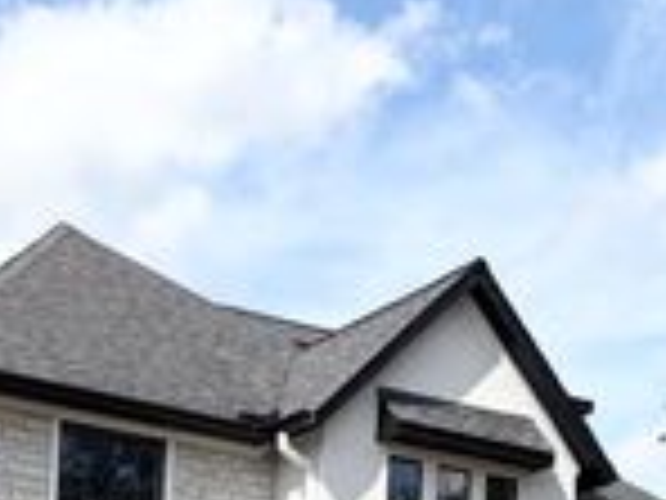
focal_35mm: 88
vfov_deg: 15.6
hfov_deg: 22.1
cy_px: 723
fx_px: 1693
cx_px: 184
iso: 64
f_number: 1.6
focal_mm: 5.96
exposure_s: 1/6329
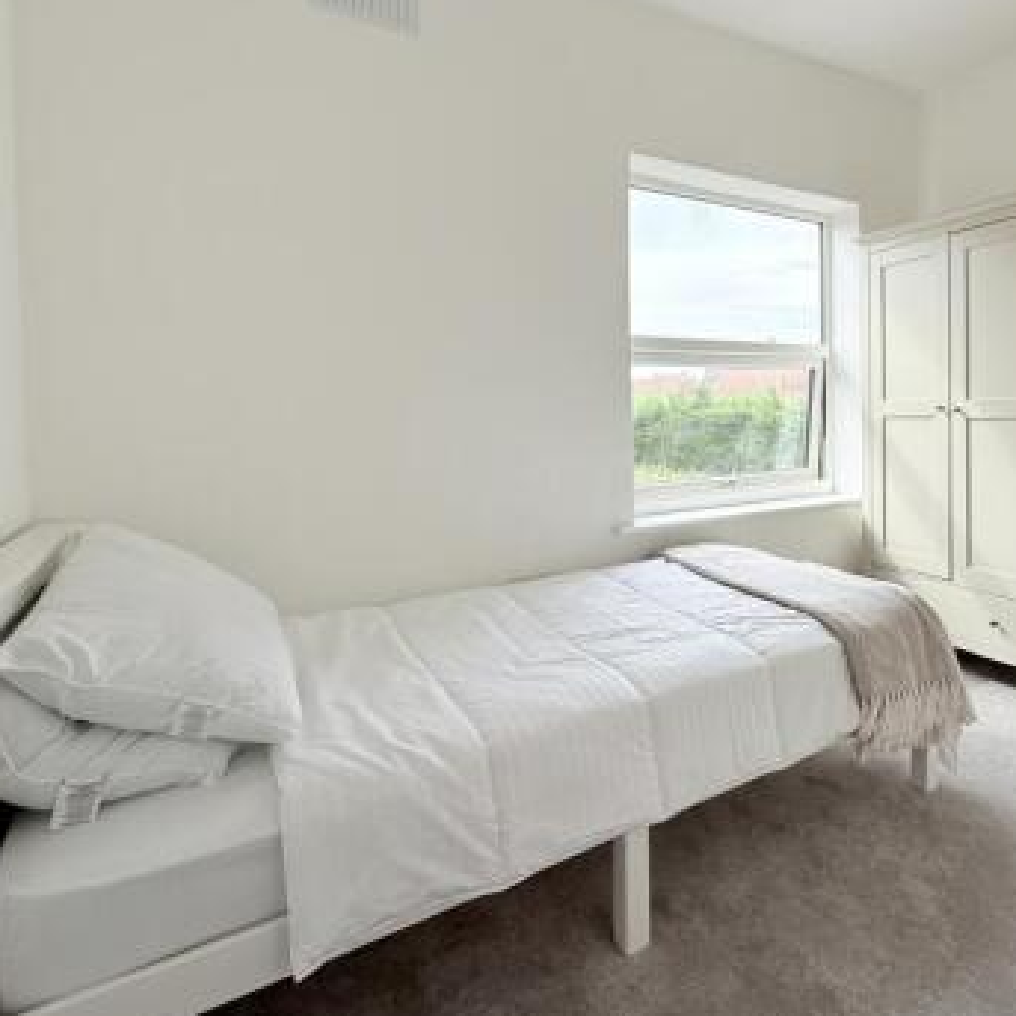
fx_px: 697
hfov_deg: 69.7
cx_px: 692
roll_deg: +0.2
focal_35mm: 21
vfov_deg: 71.7
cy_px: 428
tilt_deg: -1.5
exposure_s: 1/506
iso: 64
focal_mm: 2.22
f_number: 2.2
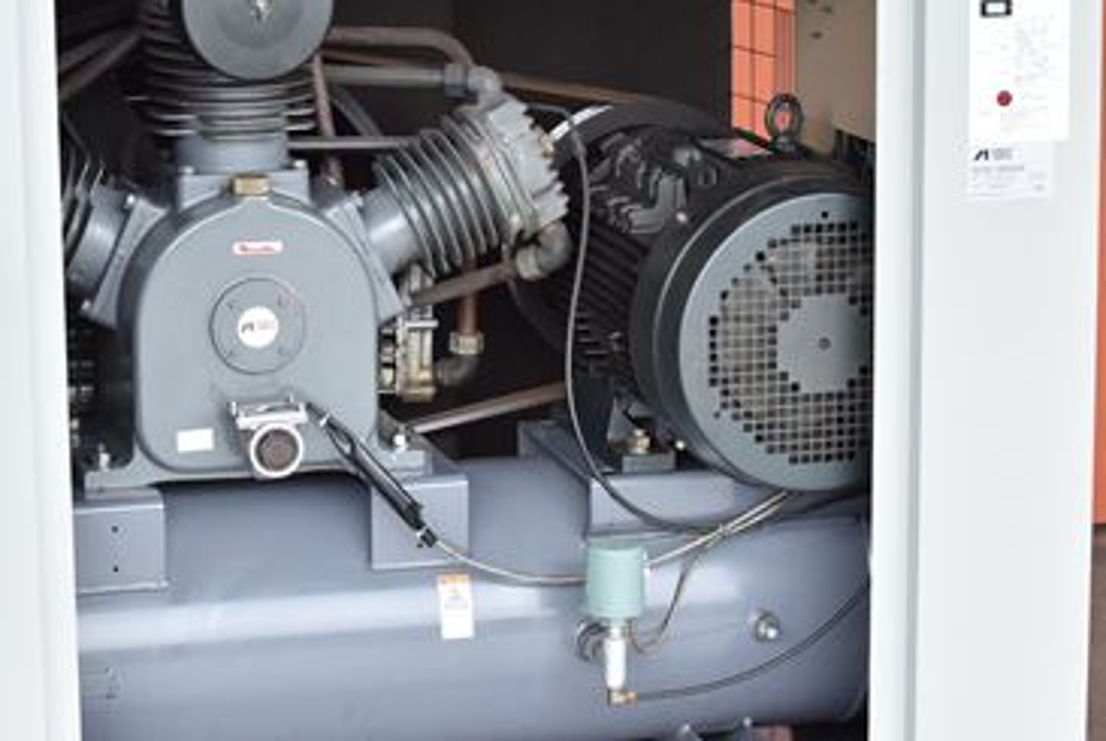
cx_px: 474
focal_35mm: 113
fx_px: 3466
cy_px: 423
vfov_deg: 12.2
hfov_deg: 18.1
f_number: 6.3
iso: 1250
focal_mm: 55
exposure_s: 1/250
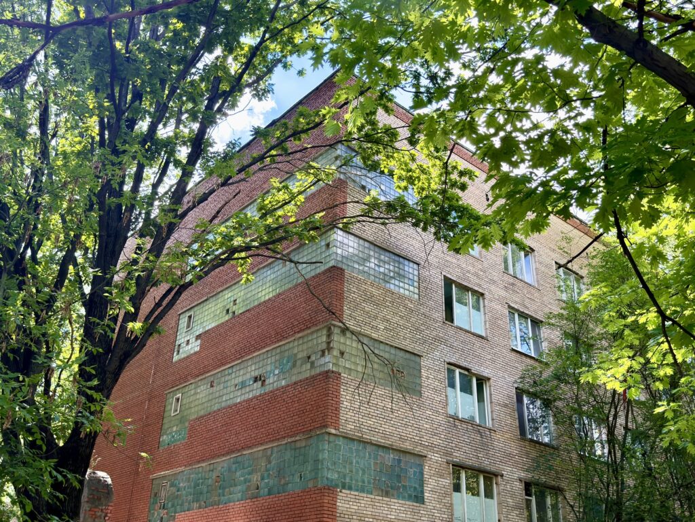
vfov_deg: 40.7
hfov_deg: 52.6
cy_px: 261
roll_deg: -0.9
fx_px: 703
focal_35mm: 35
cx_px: 348
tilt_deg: +27.7
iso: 100
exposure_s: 1/805
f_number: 1.78
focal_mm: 6.76
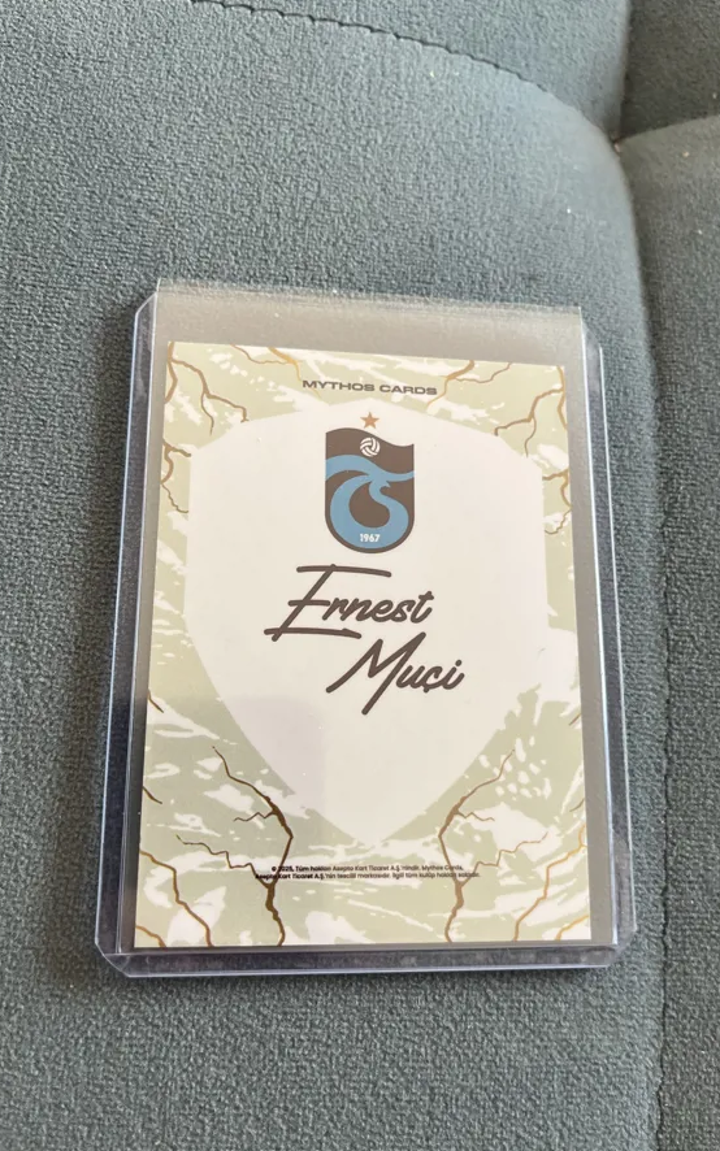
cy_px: 581
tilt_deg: -72.7
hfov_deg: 44.6
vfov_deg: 66.5
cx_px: 357
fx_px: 879
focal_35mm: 28
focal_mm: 5.1
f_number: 1.6
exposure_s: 1/122
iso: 40
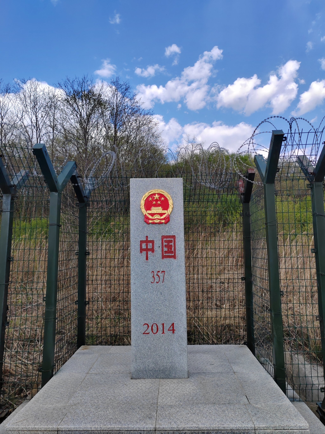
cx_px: 162
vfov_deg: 65.3
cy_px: 217
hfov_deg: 51.4
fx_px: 338
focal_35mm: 27
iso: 100
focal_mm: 5.52
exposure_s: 1/1429
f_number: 1.9
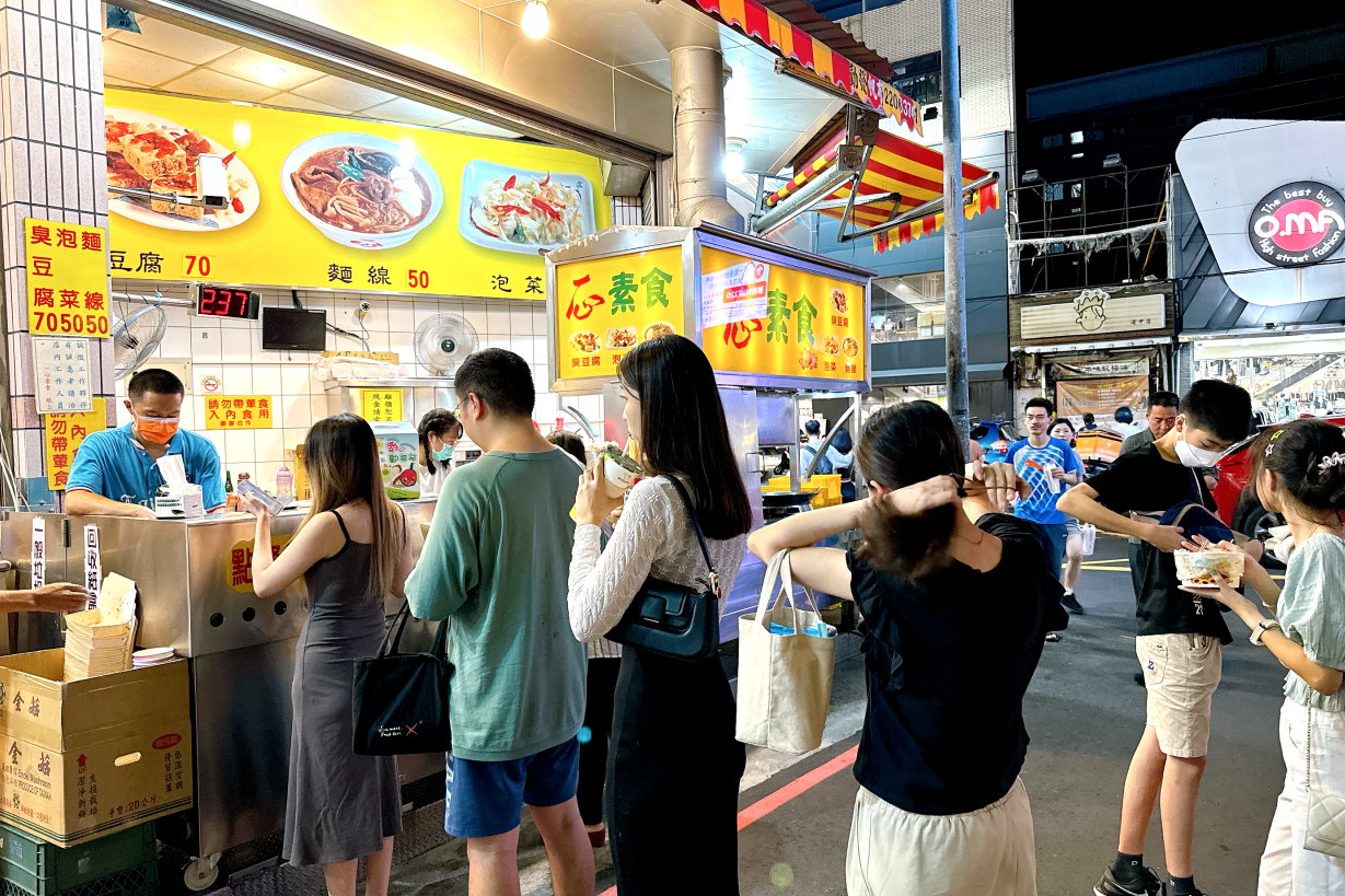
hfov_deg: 69.4
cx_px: 656
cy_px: 450
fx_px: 971
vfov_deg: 49.5
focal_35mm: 26
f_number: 1.78
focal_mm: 6.76
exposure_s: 1/60
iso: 250
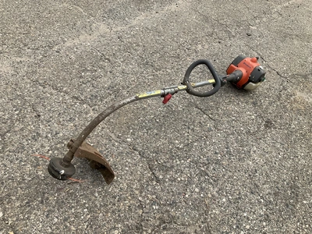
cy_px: 117
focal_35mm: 29
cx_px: 156
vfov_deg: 48.2
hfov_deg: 61.7
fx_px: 261
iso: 25
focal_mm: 3
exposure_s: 1/1626
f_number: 1.8
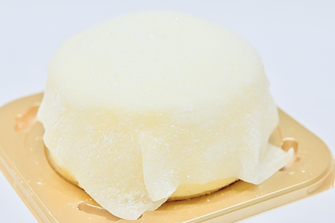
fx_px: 837
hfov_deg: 22.6
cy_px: 112
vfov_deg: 15.2
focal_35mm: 90
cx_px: 168
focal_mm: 60
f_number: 6.3
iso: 4000
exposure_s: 1/125
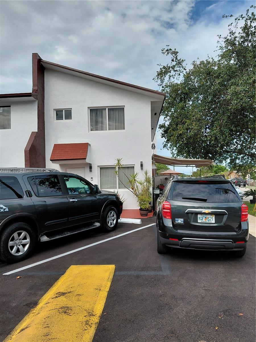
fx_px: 247
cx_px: 128
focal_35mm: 25
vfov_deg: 69.4
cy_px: 171
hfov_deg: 54.9
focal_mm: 4.69
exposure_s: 1/1986
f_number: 1.8
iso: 50
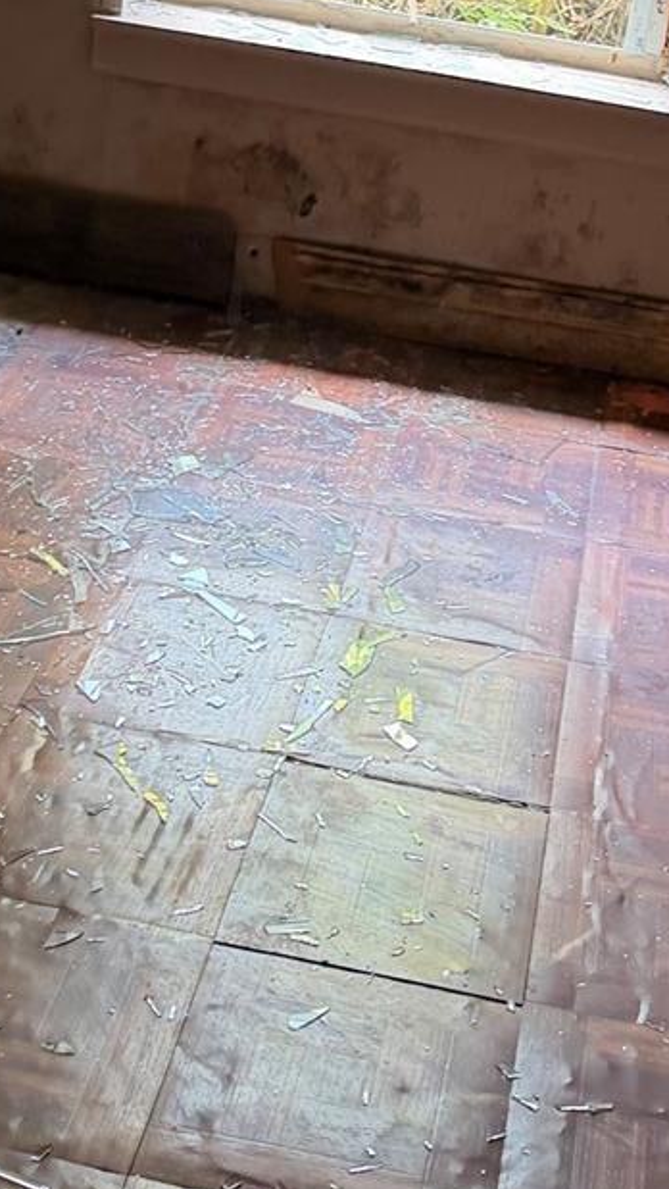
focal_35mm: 65
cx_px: 438
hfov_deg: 18.5
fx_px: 2048
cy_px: 139
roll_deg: -8.2
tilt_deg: -19.8
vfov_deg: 31.0
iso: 200
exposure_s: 1/78
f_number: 1.78
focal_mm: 6.76
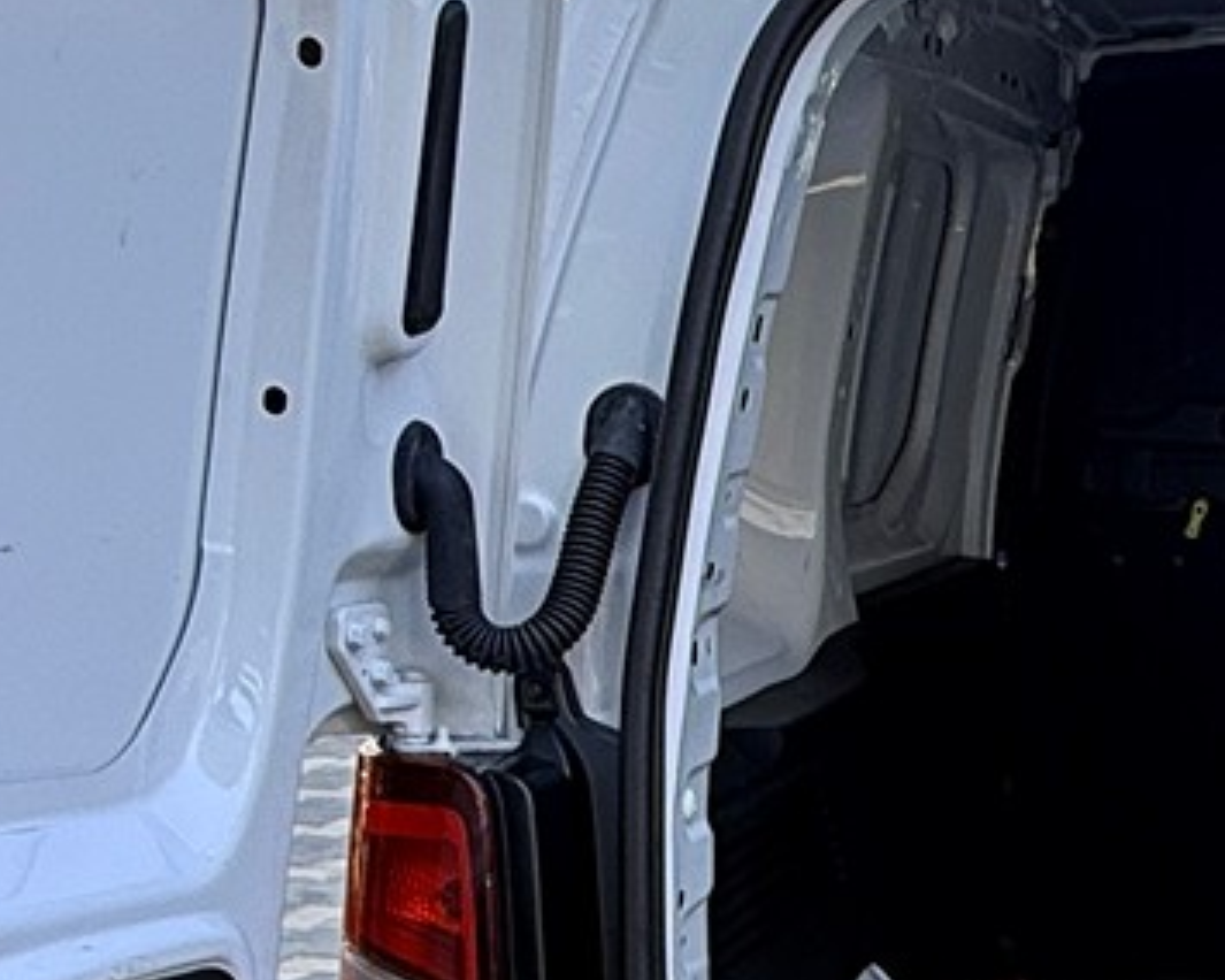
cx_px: 1546
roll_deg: -0.8
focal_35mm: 74
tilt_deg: -11.9
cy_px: 842
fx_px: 2683
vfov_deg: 20.4
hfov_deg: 23.1
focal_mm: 2.22
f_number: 2.2
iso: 50
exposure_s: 1/139
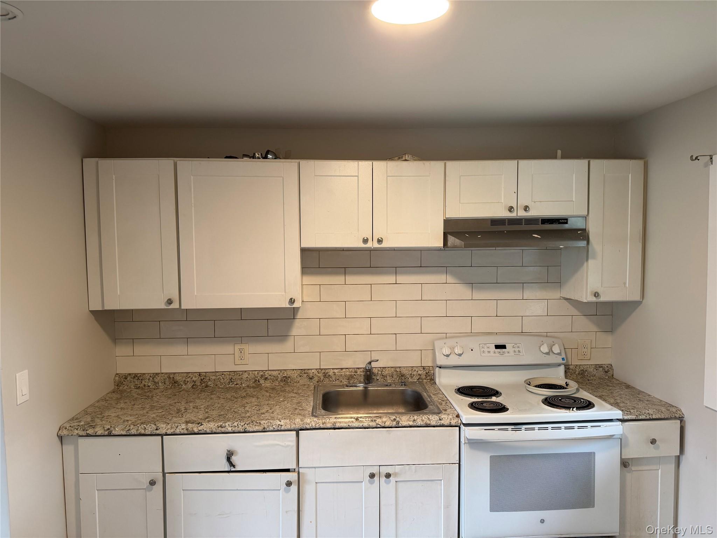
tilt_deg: -2.0
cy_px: 269
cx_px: 358
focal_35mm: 24
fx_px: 497
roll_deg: +0.0
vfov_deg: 56.8
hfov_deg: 71.6
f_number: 1.78
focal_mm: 6.76
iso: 160
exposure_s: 1/60
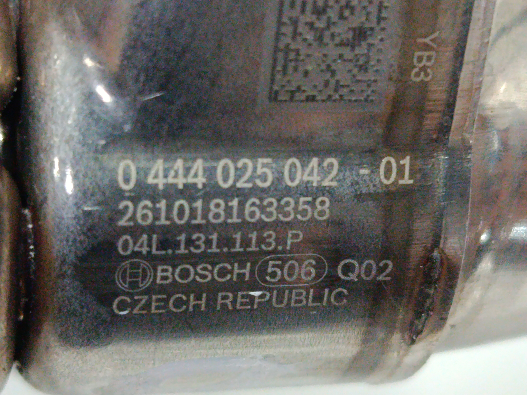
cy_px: 198
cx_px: 264
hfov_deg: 22.8
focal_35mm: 86
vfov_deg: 17.2
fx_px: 1309
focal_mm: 5.24
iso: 1194
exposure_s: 1/33.3
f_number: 1.7
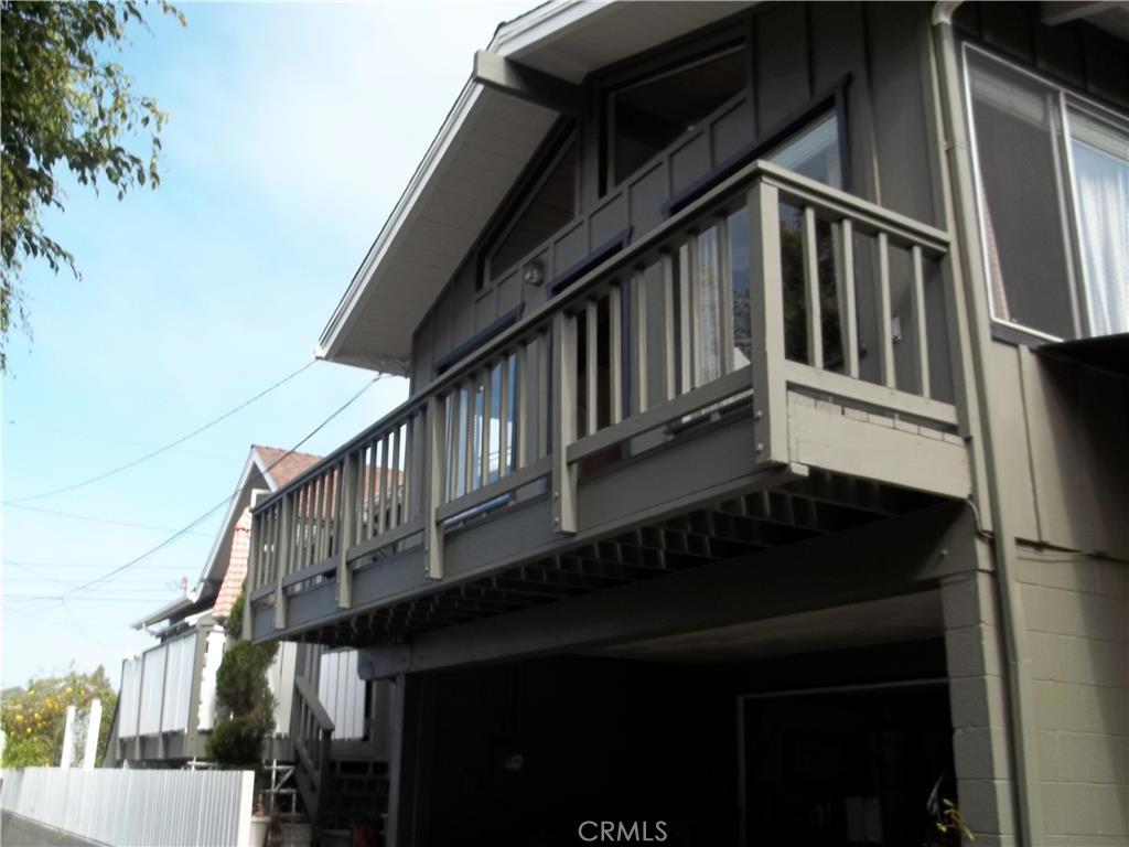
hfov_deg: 55.4
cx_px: 564
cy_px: 424
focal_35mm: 33
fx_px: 1076
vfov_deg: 42.9
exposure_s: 1/320
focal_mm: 5.9
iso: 64
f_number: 3.3
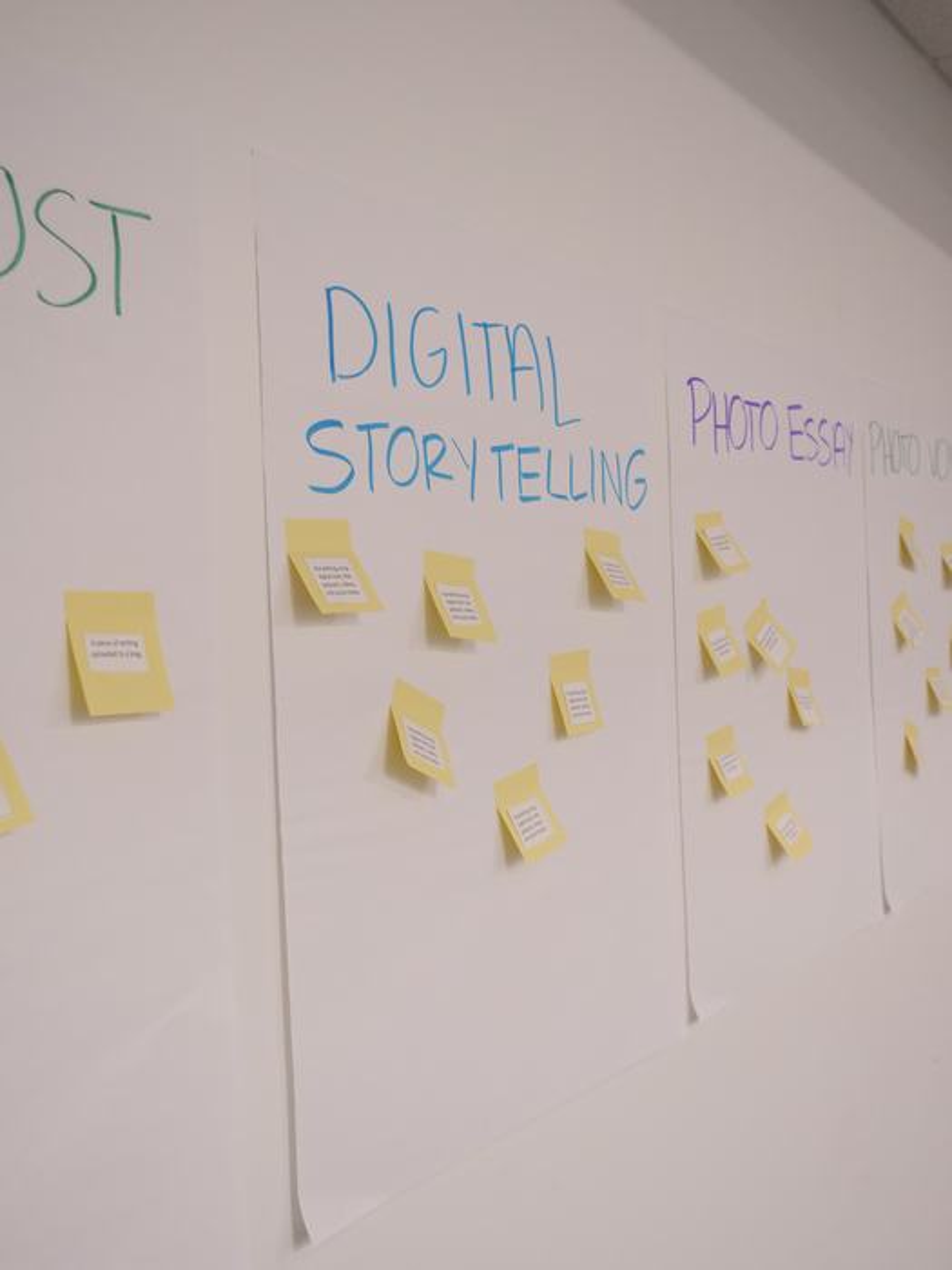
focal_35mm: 44
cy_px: 635
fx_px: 1613
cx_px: 476
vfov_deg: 42.9
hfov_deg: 32.9
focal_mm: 22
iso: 1600
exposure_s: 1/125
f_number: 3.3
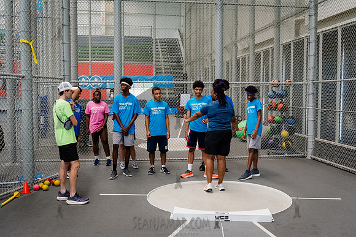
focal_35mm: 38
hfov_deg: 50.7
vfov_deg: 35.1
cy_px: 118
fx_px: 376
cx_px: 178
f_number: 3.5
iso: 6400
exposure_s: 1/1000
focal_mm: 38
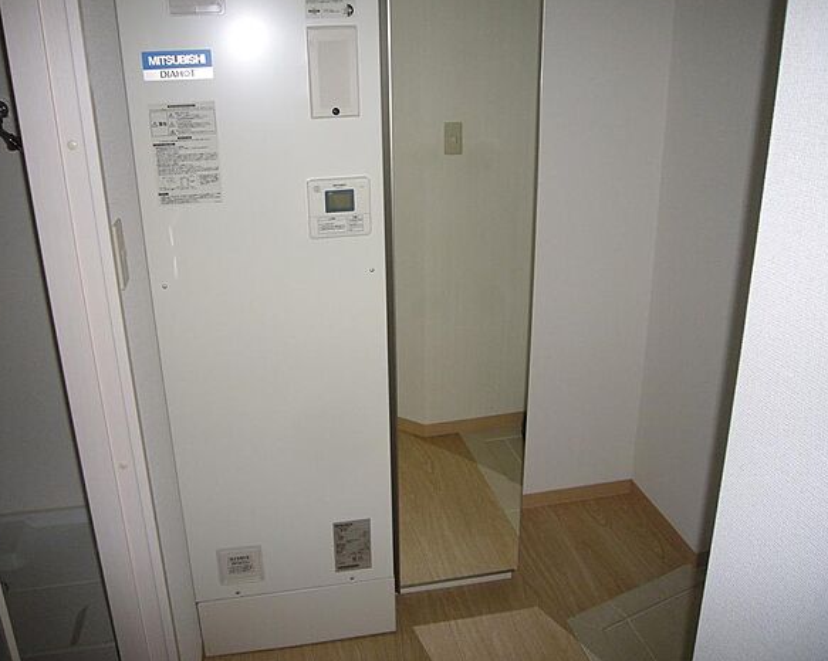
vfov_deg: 48.5
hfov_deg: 58.7
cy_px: 325
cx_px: 386
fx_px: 735
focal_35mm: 30
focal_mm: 4.6
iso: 125
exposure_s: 1/30
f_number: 2.8
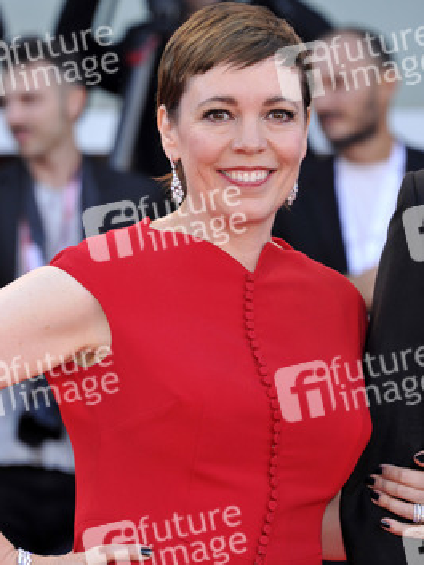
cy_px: 304
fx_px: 5337
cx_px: 212
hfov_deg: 4.5
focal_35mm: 327
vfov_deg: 6.1
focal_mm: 300
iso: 1250
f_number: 8
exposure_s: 1/250
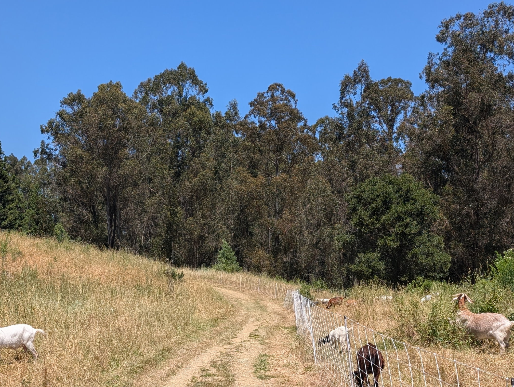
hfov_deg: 42.7
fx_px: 654
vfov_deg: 31.7
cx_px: 206
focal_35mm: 44
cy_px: 331
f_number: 1.68
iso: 22
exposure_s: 1/1095
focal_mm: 6.9
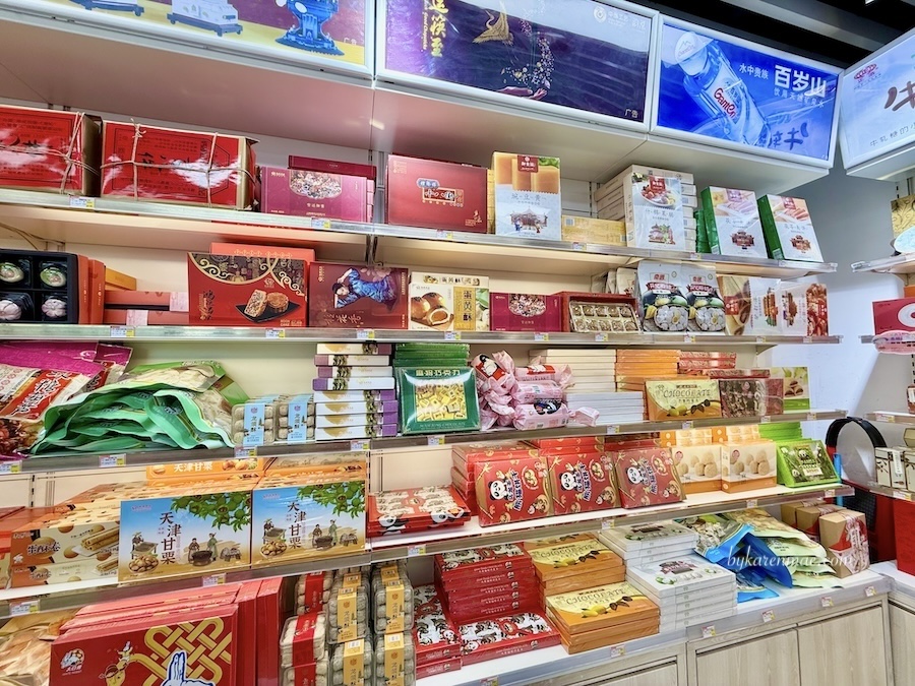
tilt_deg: +4.2
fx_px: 370
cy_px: 343
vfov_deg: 85.7
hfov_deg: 102.1
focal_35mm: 14
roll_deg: +0.8
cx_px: 458
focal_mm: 2.22
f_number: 2.2
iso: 80
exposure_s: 1/100
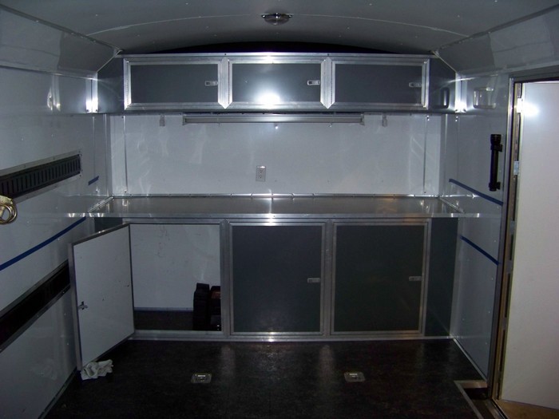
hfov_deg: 51.4
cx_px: 280
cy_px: 210
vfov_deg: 39.7
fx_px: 581
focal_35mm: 36
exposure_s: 1/30
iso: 200
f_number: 2.8
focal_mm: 5.85
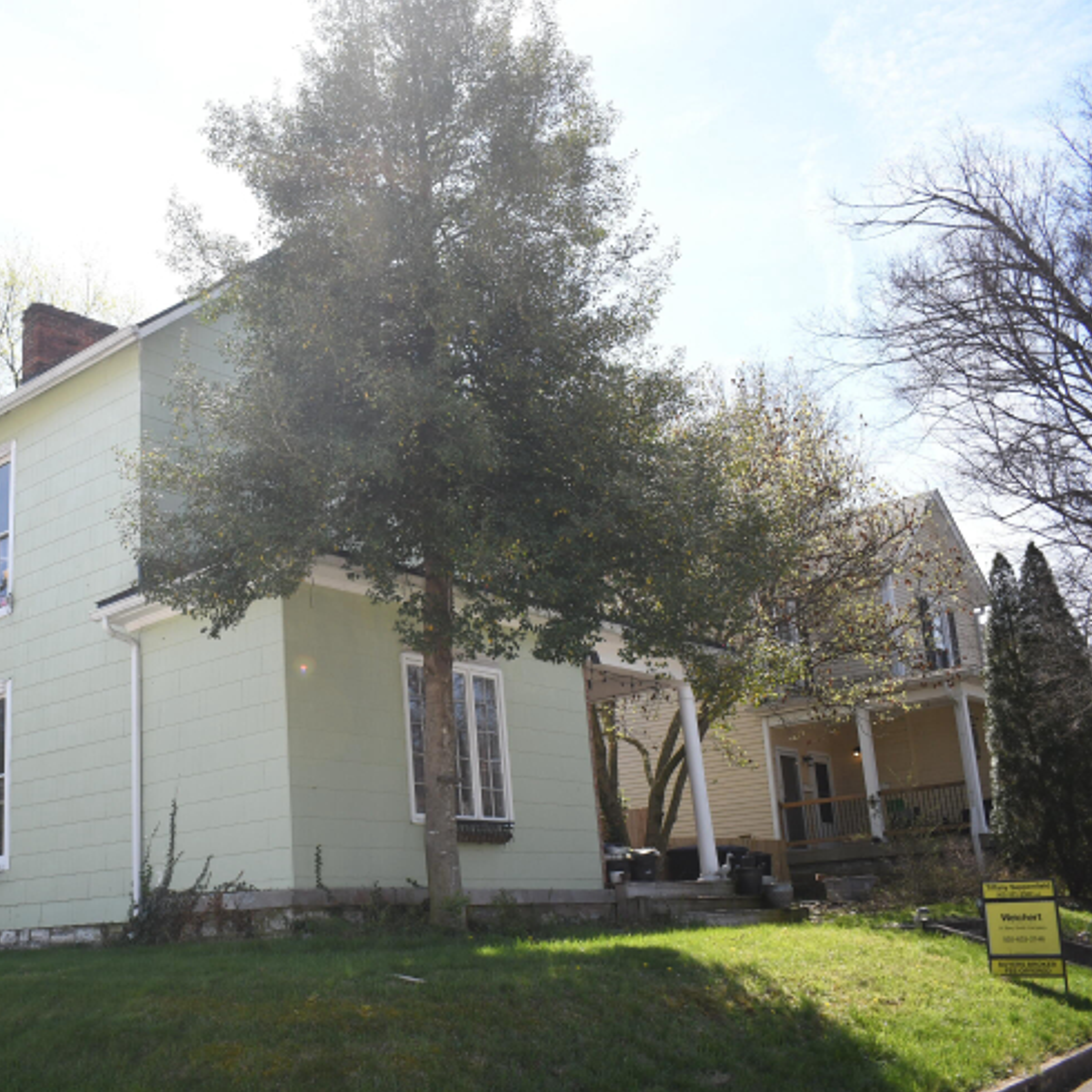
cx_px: 323
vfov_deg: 42.8
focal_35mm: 39
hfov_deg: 42.0
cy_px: 553
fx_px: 1392
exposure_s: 1/2500
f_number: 3.5
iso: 500
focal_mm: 20
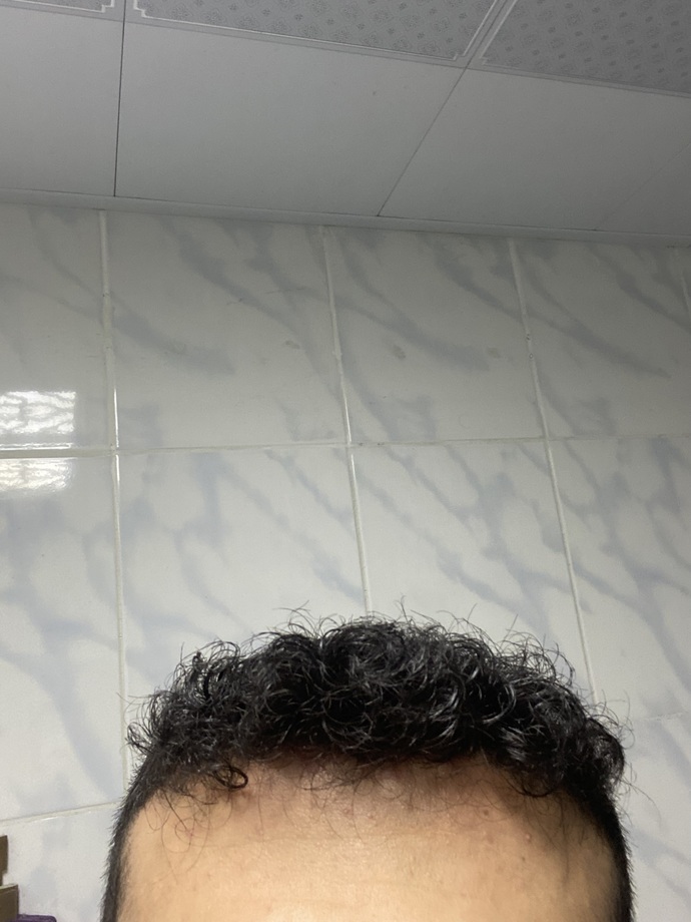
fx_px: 798
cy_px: 461
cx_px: 346
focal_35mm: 30
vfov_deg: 60.0
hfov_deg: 46.8
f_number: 2.2
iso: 250
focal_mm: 2.71
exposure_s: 1/50
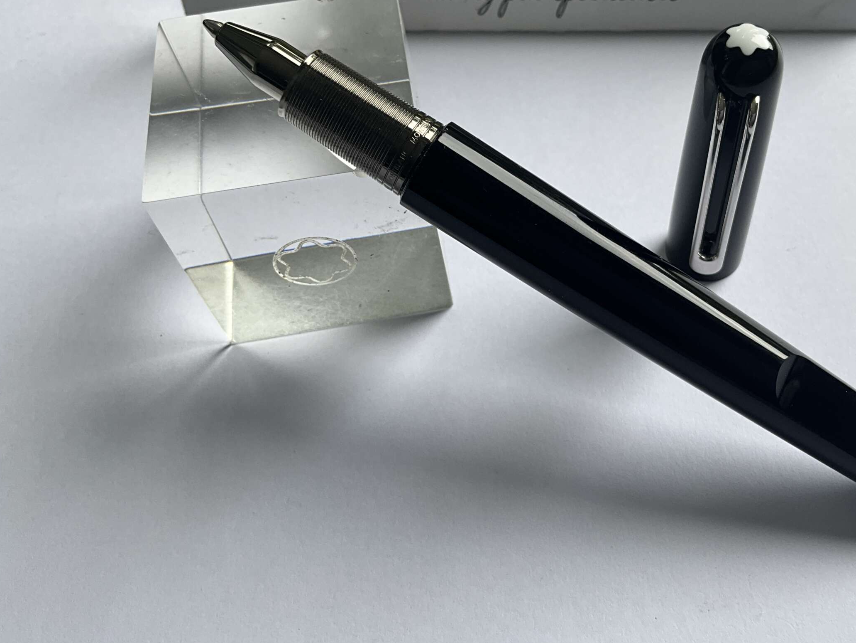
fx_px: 890
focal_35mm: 36
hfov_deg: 50.9
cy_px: 256
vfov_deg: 39.5
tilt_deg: -55.4
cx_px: 526
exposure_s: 1/128
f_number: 1.8
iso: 16
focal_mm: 3
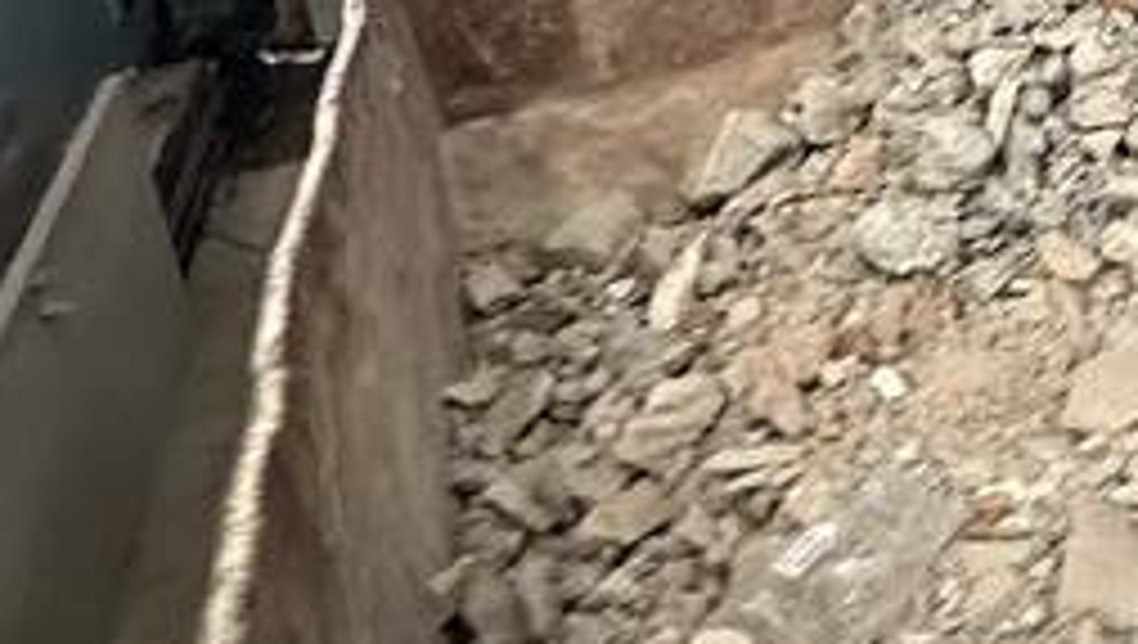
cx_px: 1628
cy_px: -459
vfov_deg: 16.2
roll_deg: +3.1
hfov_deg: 25.6
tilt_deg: -13.7
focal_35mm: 65
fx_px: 1964
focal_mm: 2.22
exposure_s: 1/60
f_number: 2.2
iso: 200
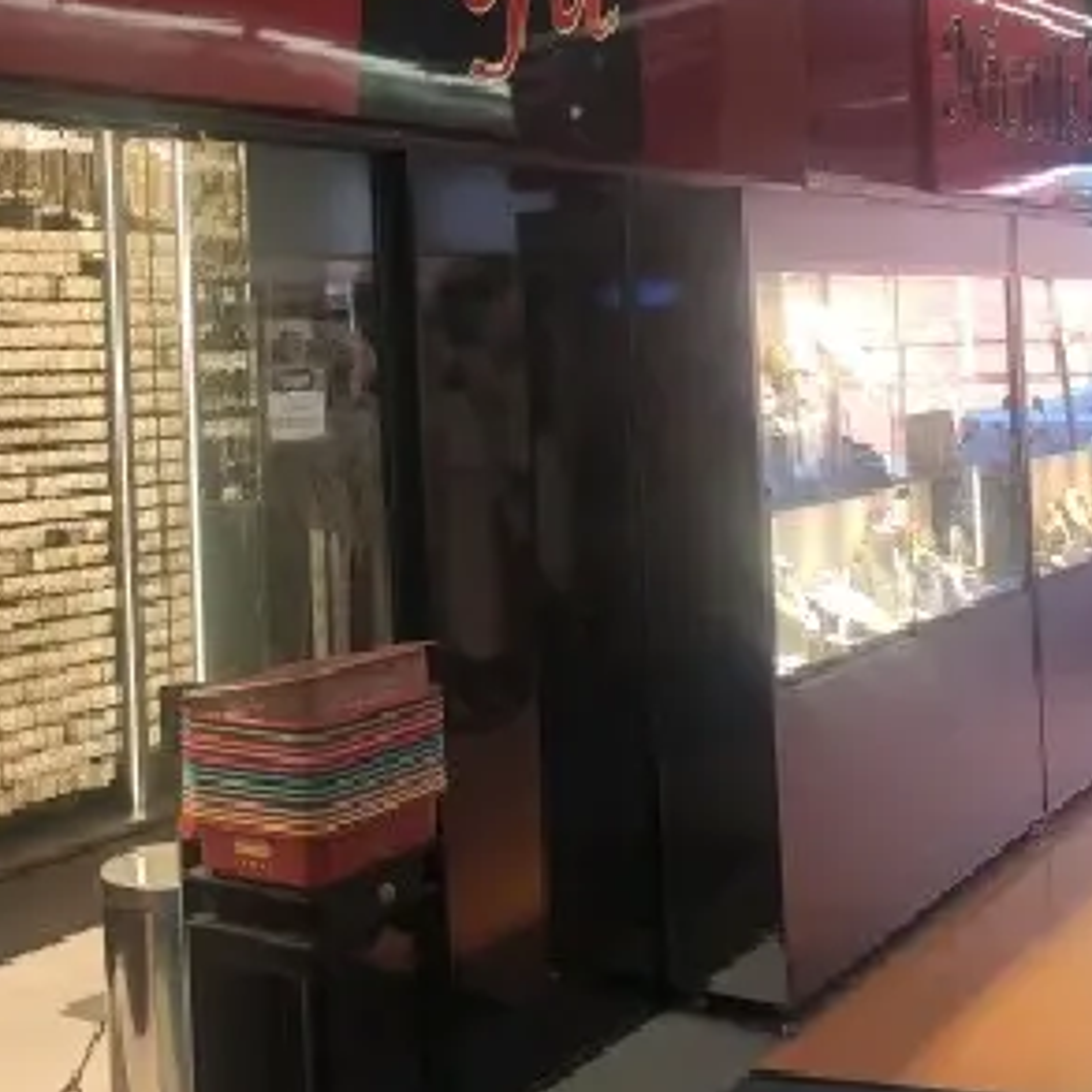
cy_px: 369
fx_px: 1677
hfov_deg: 35.4
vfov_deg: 35.7
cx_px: 298
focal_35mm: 47
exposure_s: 1/120
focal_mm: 4.77
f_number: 1.75
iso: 125
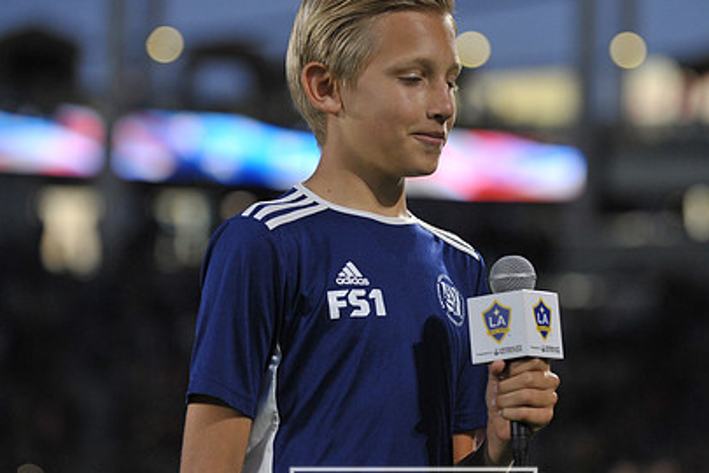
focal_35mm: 166
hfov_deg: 12.4
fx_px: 3269
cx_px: 413
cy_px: 228
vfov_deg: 8.3
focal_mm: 116
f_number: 2.8
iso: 1600
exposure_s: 1/1000
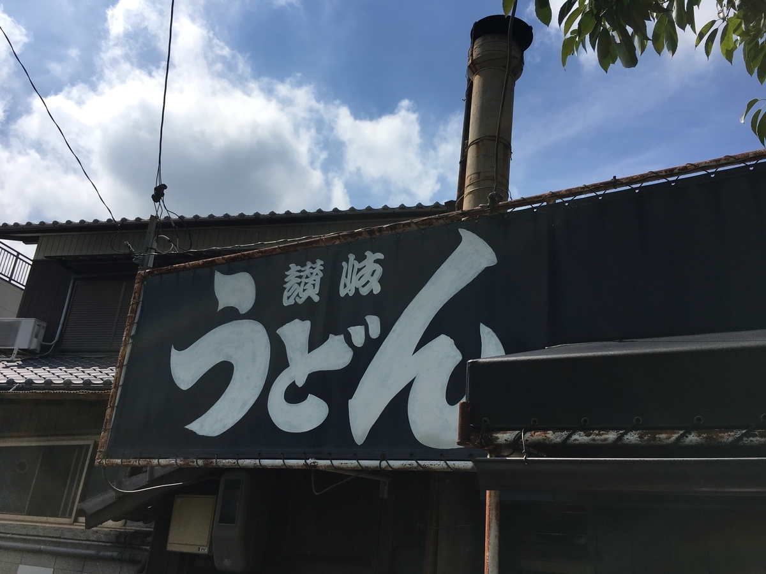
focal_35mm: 29
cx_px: 383
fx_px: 642
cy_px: 287
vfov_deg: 48.2
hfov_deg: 61.7
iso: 25
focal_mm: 4.15
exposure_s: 1/3344
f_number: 2.2
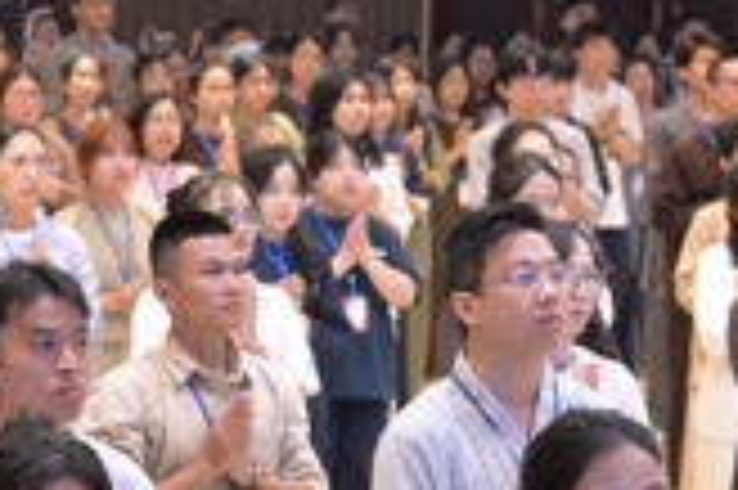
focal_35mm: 198
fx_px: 4055
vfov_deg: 6.9
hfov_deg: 10.4
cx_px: 144
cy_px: 499
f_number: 4
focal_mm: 50
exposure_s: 1/125
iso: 5000
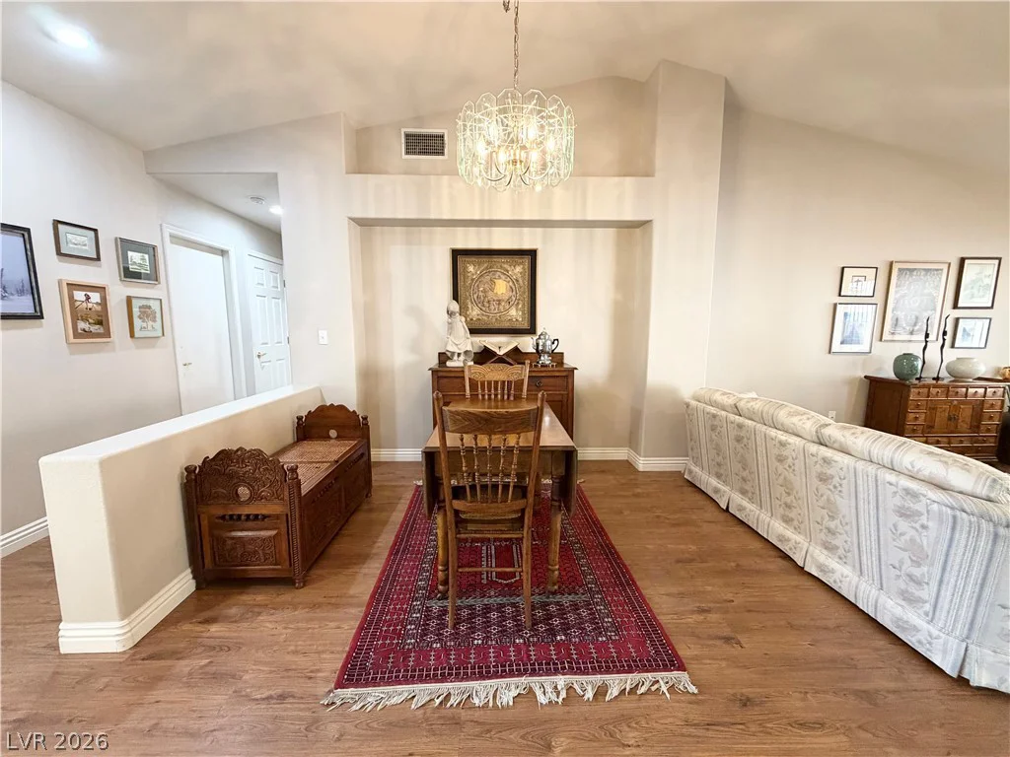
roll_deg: +0.4
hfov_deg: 102.1
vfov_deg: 85.7
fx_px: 408
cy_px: 378
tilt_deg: -7.9
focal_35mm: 14
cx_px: 505
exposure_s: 1/60
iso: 320
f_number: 2.2
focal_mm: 2.22
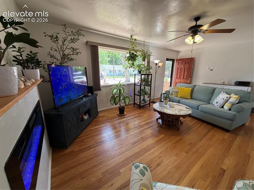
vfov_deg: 85.6
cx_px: 127
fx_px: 103
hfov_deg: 102.1
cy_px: 95
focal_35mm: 14
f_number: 2.2
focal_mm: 2.22
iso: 80
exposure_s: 1/120
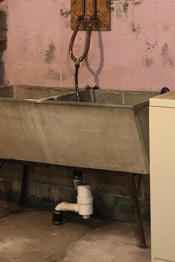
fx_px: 663
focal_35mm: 91
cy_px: 91
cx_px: 87
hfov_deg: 15.0
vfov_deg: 22.3
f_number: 1.8
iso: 100
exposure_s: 1/11
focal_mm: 3.99
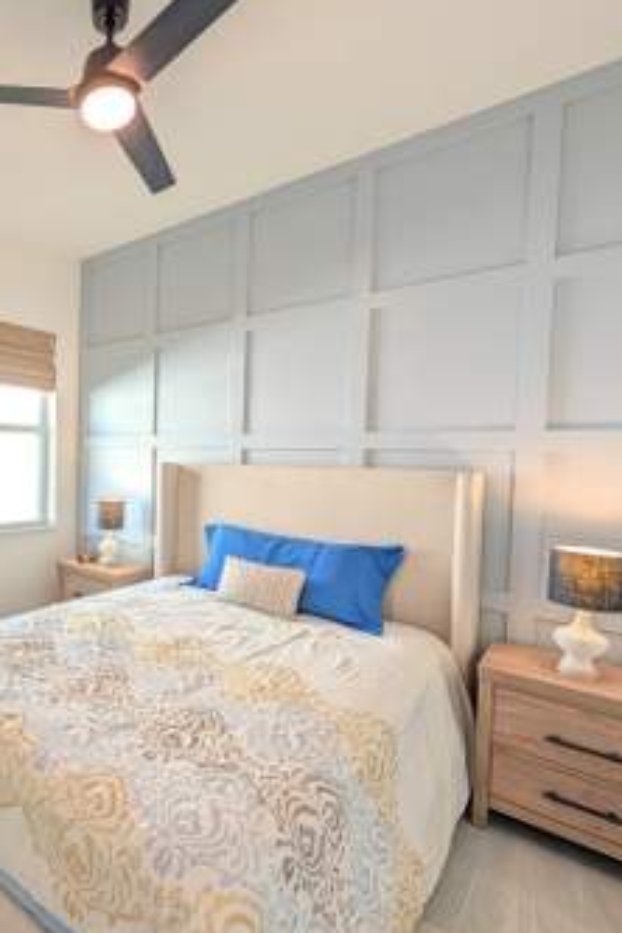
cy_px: 478
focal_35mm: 18
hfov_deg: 58.1
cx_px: 67
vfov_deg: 90.0
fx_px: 466
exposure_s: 1/120
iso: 105
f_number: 1.7
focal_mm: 2.02
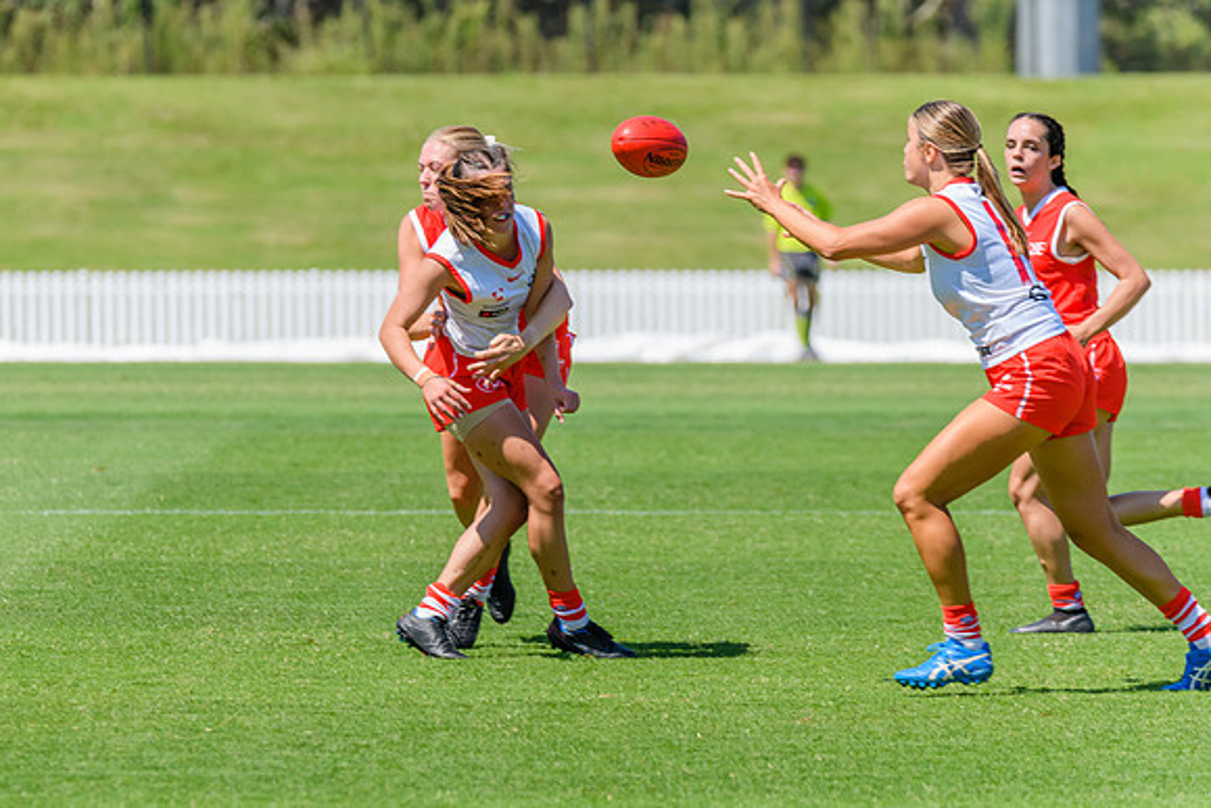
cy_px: 391
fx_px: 13800
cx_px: 501
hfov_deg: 5.0
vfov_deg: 3.4
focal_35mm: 410
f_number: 9
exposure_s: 1/2000
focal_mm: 350
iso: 800
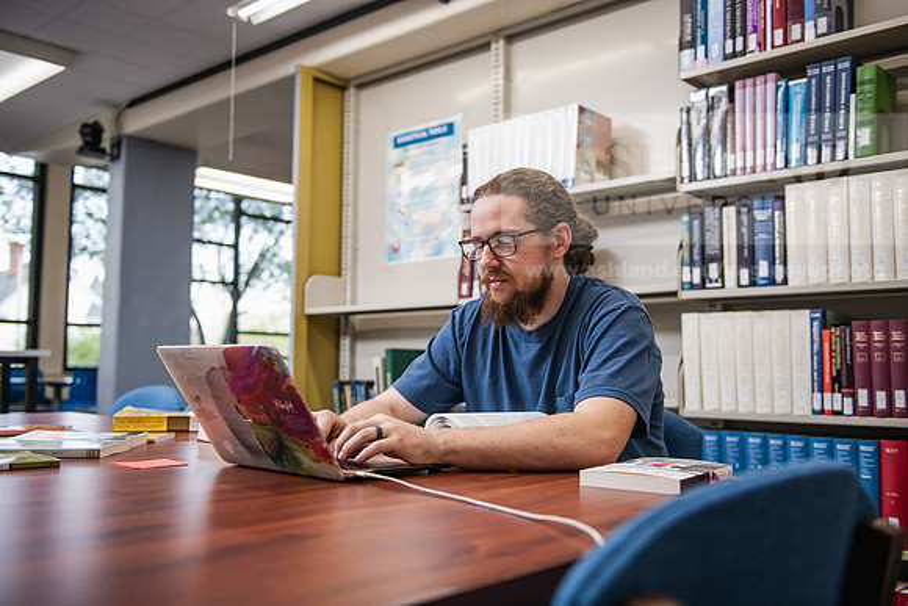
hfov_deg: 54.4
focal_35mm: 35
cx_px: 454
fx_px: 883
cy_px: 303
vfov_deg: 37.9
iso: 500
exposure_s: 1/250
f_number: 2.8
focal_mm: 35
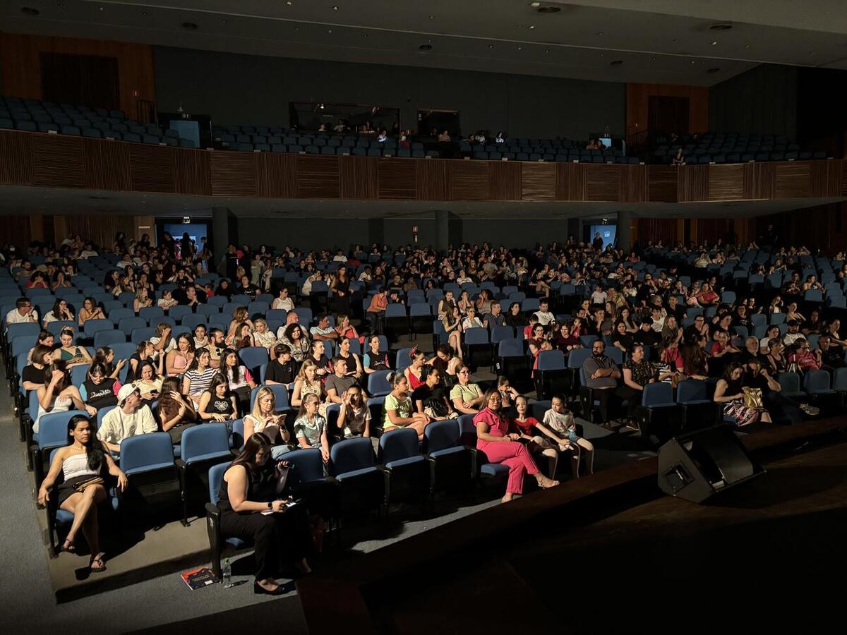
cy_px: 318
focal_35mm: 26
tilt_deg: -3.3
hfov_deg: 67.3
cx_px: 424
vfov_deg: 53.1
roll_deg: +1.2
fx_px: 636
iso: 640
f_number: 1.6
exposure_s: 1/30
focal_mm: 5.96
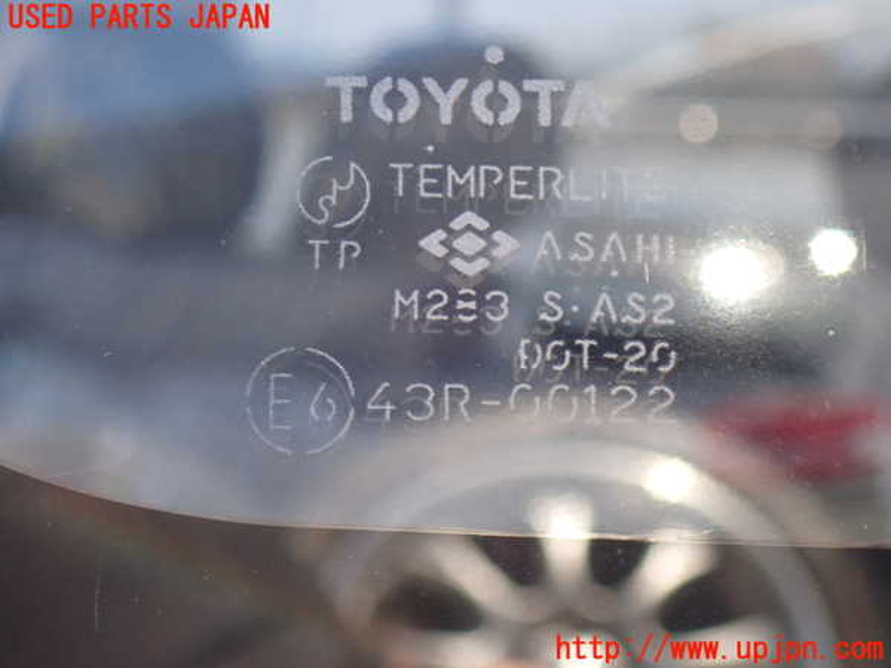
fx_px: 2574
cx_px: 446
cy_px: 334
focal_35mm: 100
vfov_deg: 14.8
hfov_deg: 19.6
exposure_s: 1/100
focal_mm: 18
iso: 250
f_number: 4.9
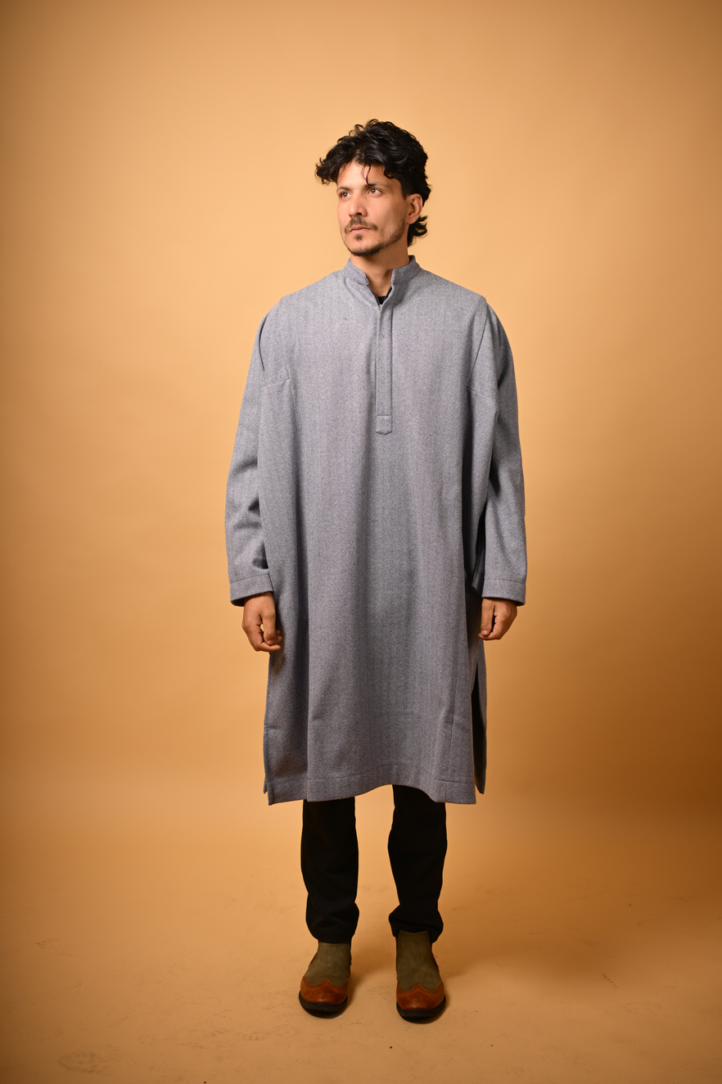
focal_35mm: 51
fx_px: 1535
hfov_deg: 26.5
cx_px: 358
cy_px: 537
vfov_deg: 38.9
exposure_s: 1/1000
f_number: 2.2
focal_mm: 50
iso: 125
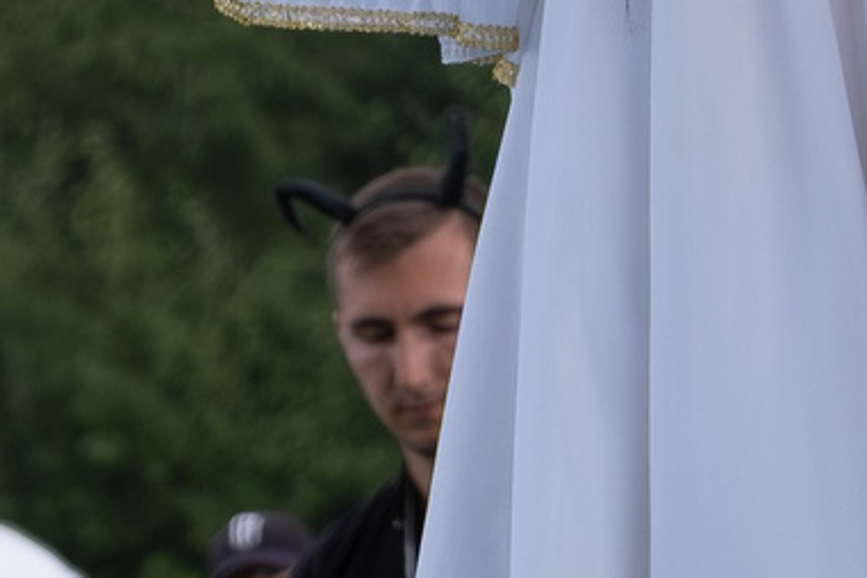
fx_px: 13437
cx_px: 1026
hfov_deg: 3.7
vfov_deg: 2.4
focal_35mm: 558
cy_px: -880
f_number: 3.6
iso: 800
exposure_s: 1/1000
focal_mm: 55
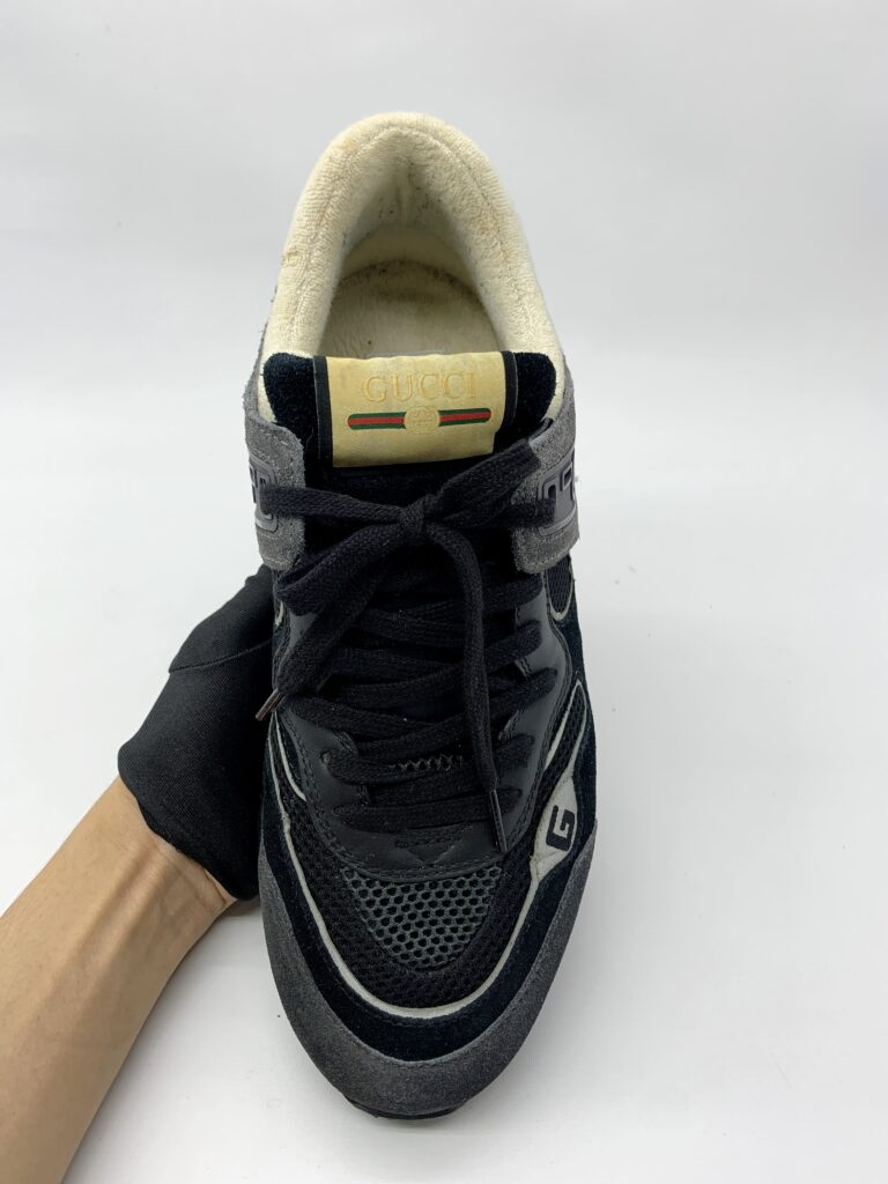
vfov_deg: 67.3
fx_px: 889
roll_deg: +0.8
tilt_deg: -35.7
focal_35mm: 26
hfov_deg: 53.1
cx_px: 444
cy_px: 592
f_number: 1.8
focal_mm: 4.25
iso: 25
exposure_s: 1/100
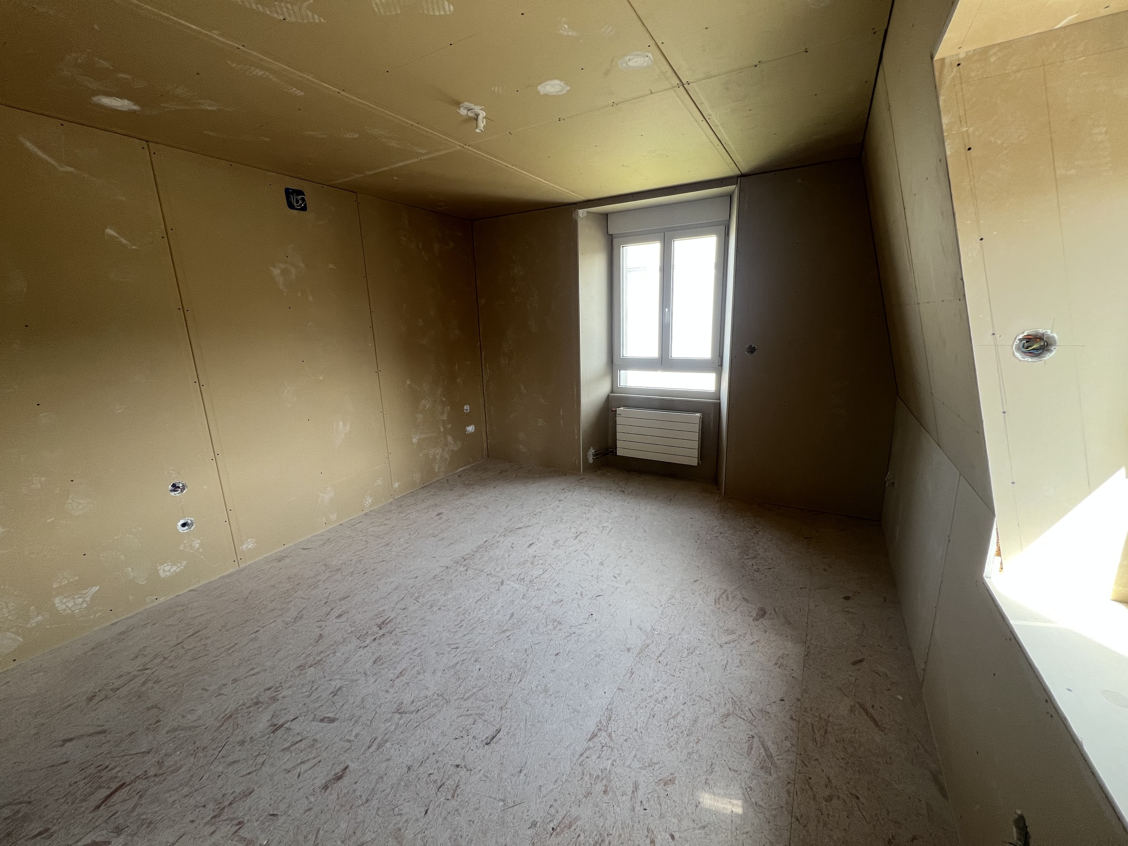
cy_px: 423
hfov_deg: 106.2
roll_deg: +1.7
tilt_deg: -12.2
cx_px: 564
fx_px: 424
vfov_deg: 89.9
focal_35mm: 13
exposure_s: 1/99
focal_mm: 1.57
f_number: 1.8
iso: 100
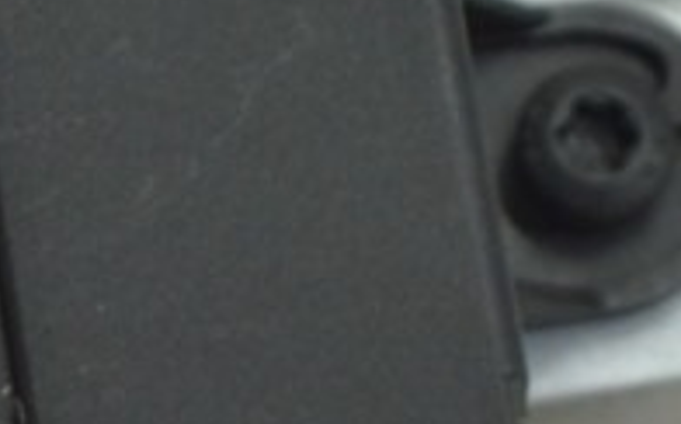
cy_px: 127
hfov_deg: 4.8
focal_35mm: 440
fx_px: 8151
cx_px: -153
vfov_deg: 3.0
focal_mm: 55
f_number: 5.6
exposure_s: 1/25
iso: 400
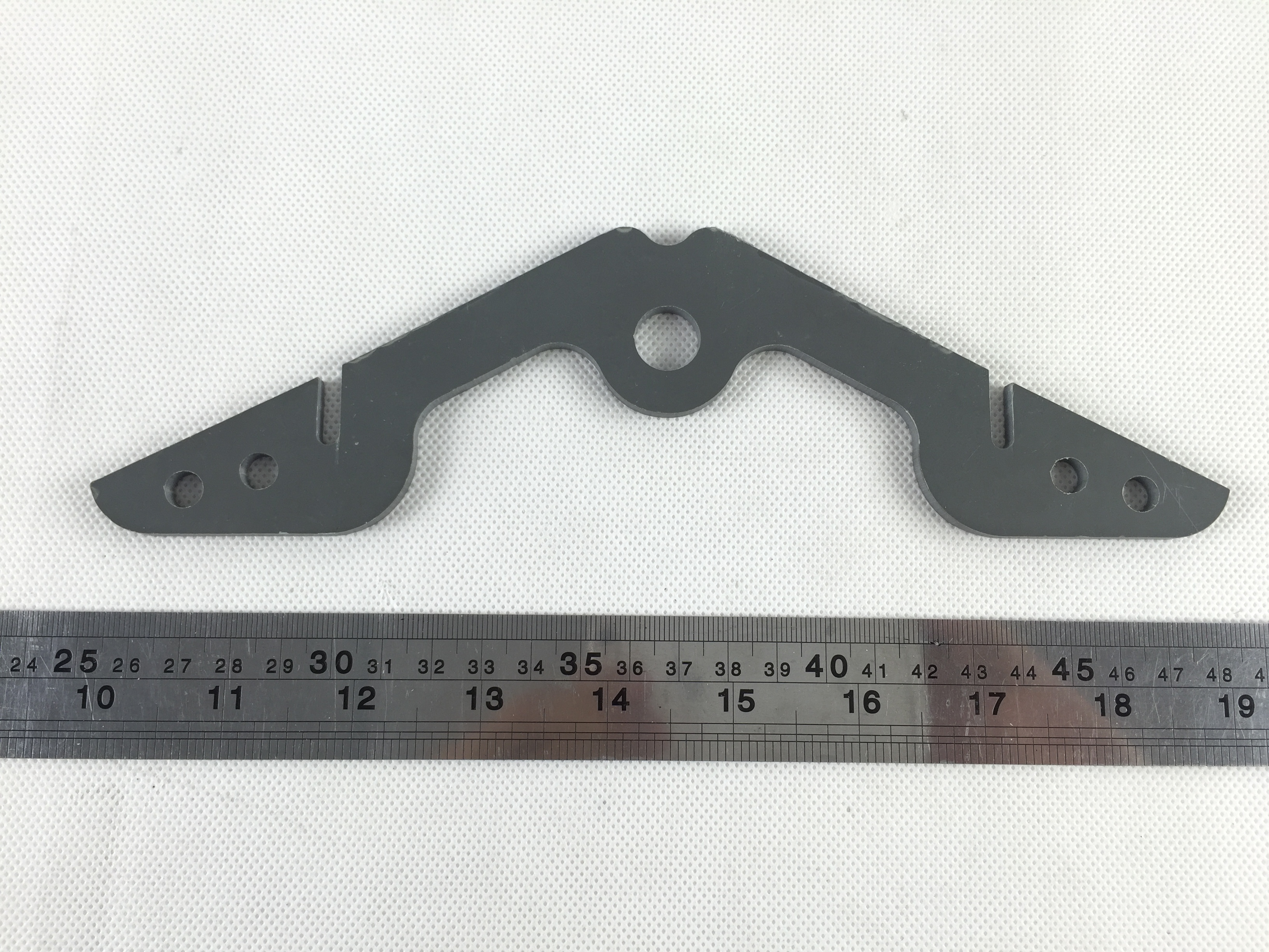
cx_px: 634
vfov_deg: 48.2
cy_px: 476
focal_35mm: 29
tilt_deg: -81.3
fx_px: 1063
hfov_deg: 61.7
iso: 32
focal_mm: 4.15
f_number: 2.2
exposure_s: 1/50
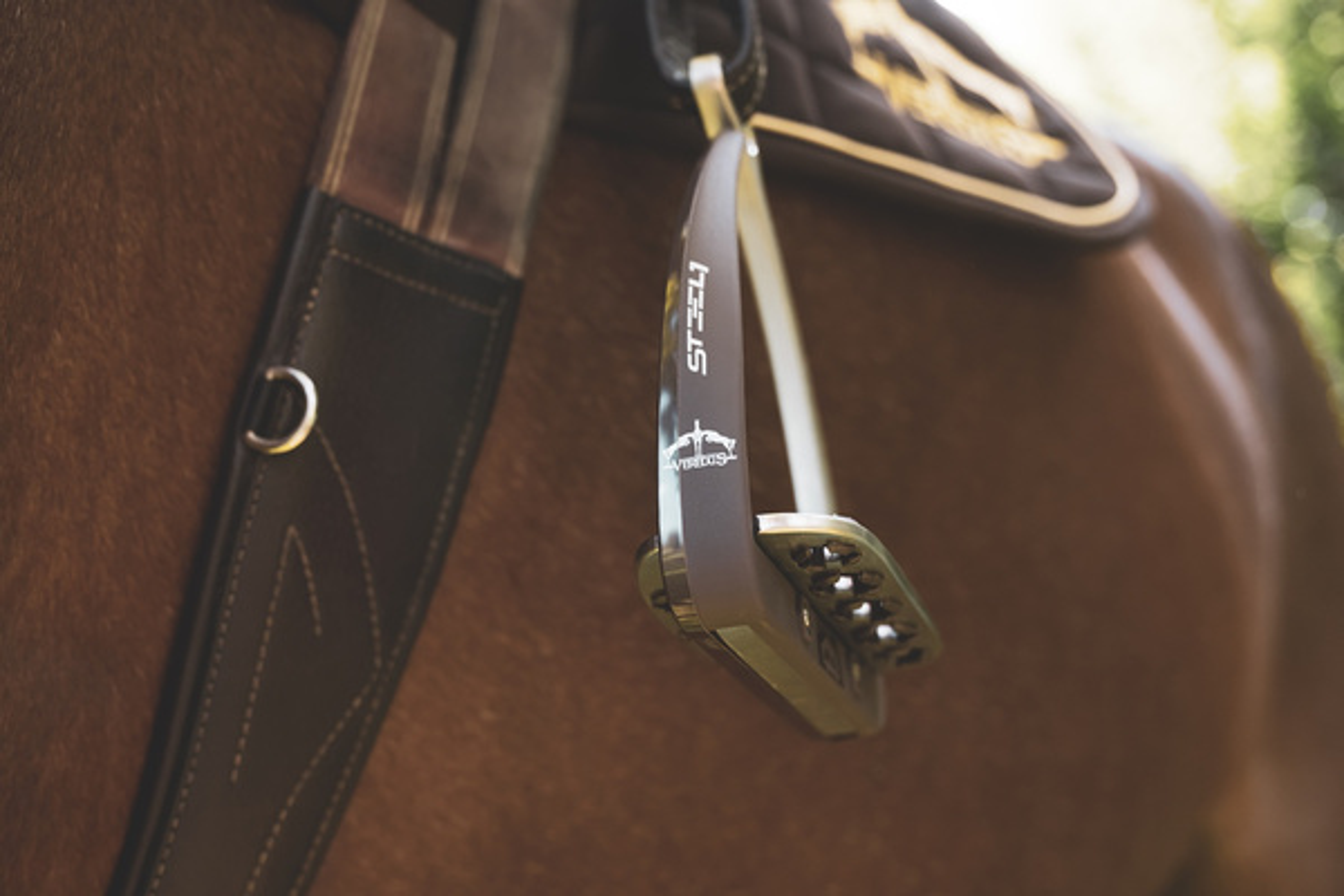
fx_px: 1717
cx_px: 672
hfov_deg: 42.7
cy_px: 448
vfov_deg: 29.2
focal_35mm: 46
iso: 1000
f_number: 4
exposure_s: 1/640
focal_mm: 46
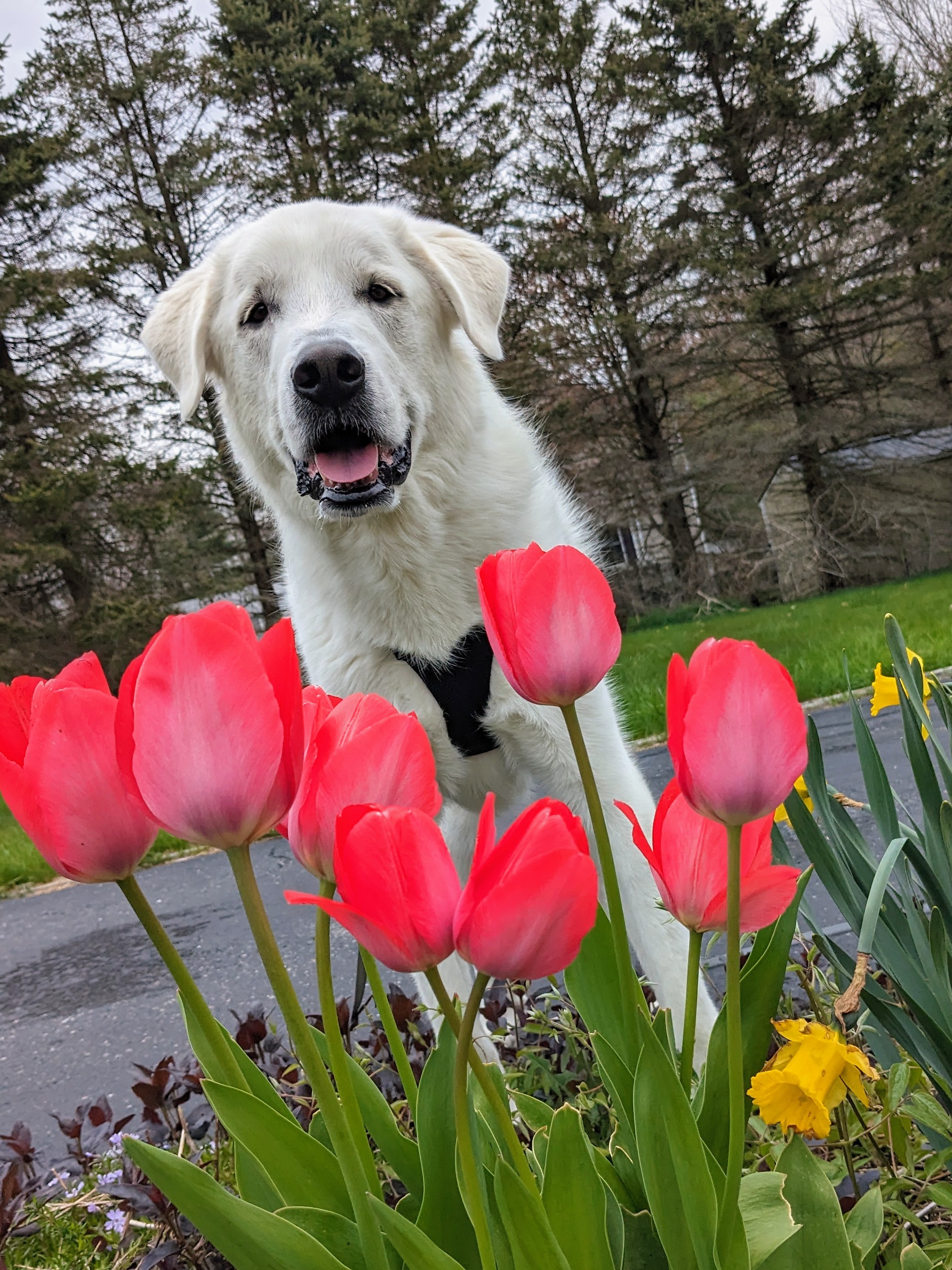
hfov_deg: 51.4
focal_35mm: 27
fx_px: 990
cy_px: 635
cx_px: 476
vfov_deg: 65.3
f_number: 1.73
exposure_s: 1/1560
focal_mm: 4.38
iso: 61
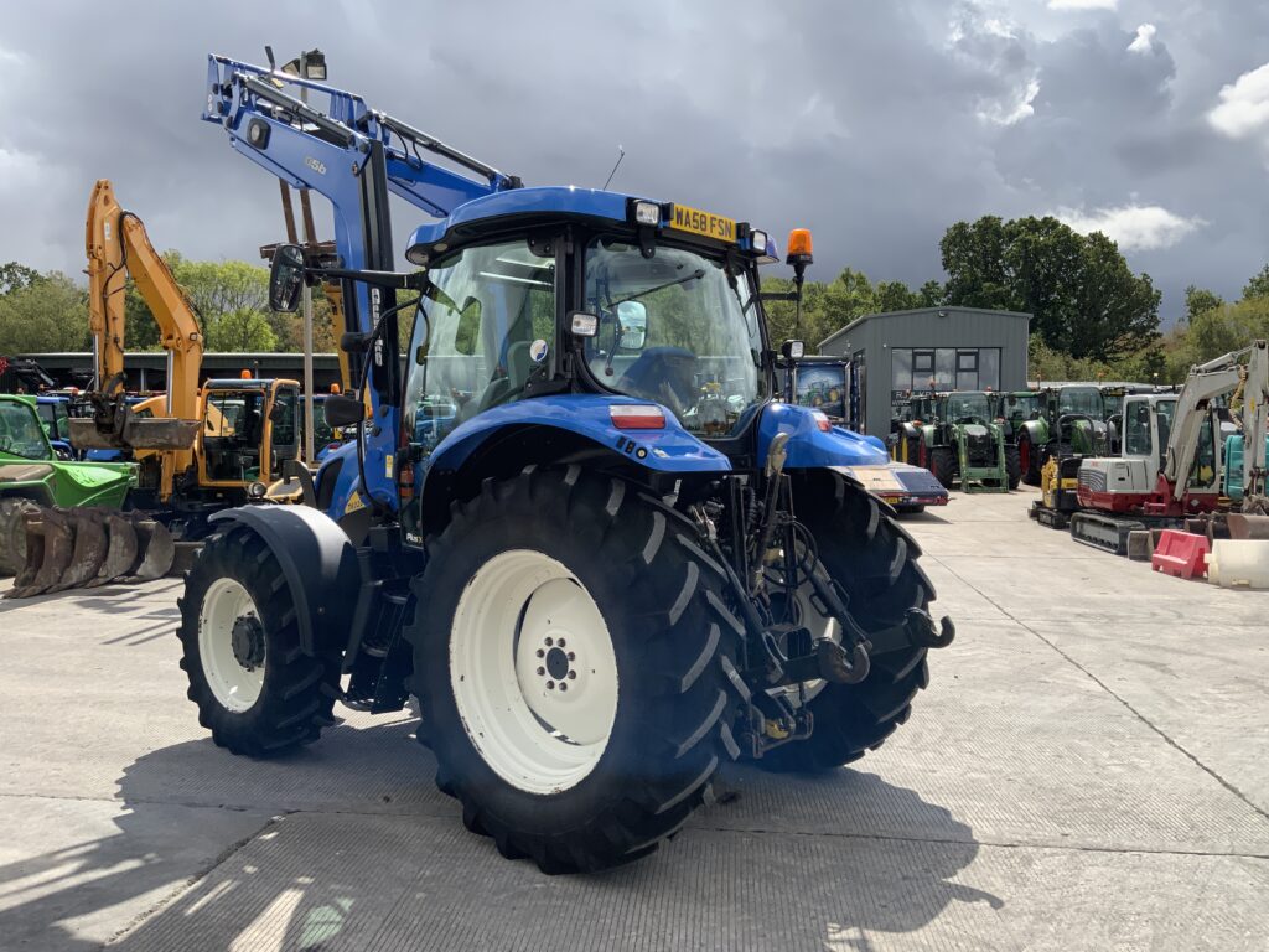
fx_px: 1063
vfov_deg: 48.2
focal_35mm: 29
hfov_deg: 61.7
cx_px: 634
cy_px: 476
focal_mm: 3
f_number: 1.8
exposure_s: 1/1534
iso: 16
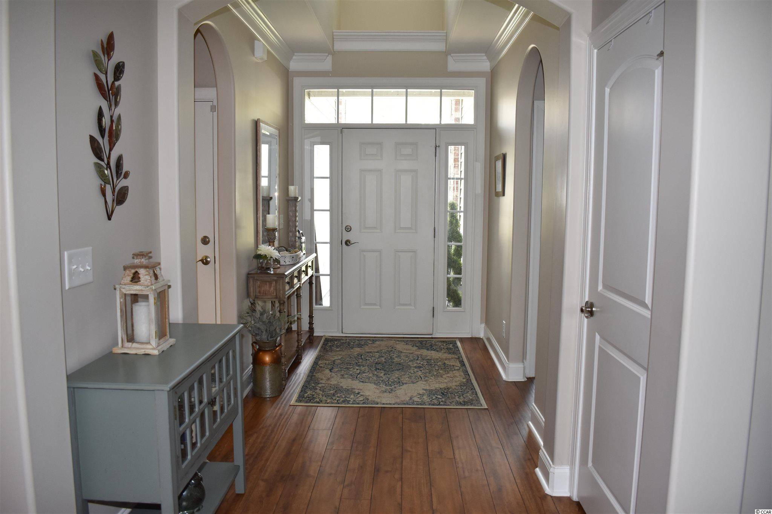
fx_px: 579
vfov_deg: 47.9
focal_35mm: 27
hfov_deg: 67.4
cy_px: 257
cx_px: 386
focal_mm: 18
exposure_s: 1/125
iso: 500
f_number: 3.5
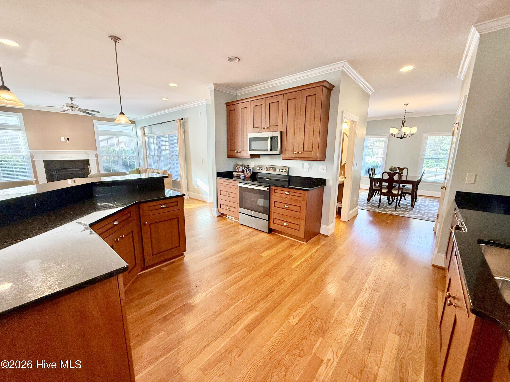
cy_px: 191
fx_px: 206
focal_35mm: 14
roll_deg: -0.7
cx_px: 255
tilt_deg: -10.1
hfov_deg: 102.1
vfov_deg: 85.7
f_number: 2.2
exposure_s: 1/60
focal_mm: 2.22
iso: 320
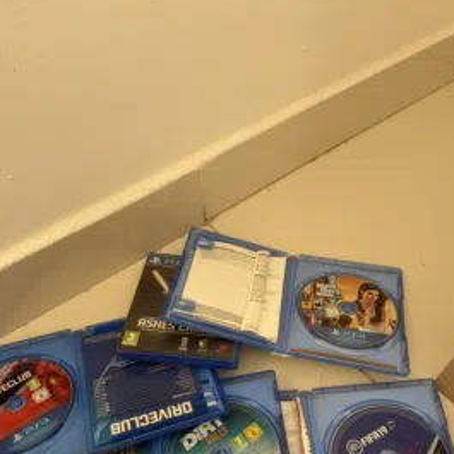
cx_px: 230
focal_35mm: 32
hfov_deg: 51.1
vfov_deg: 49.4
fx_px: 475
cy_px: 332
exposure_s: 1/121
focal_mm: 6.76
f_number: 1.78
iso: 160
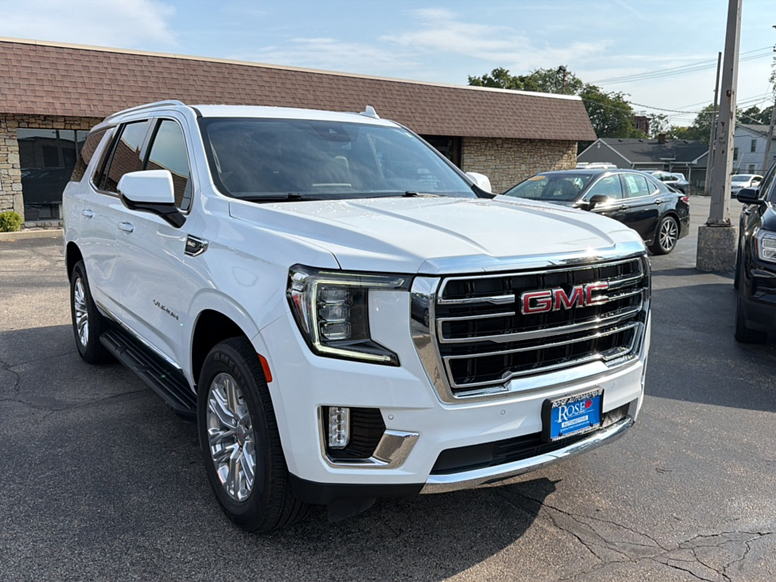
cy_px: 291
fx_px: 560
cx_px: 388
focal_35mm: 25
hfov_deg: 69.4
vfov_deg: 54.9
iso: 80
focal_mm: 6.76
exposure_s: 1/3759
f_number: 1.78
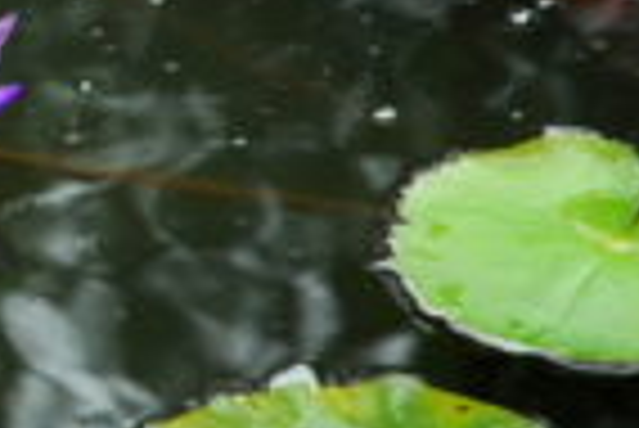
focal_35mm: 371
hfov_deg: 5.5
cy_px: 79
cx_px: -459
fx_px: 6592
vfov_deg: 3.7
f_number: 4.5
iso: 100
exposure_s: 1/100
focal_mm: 70
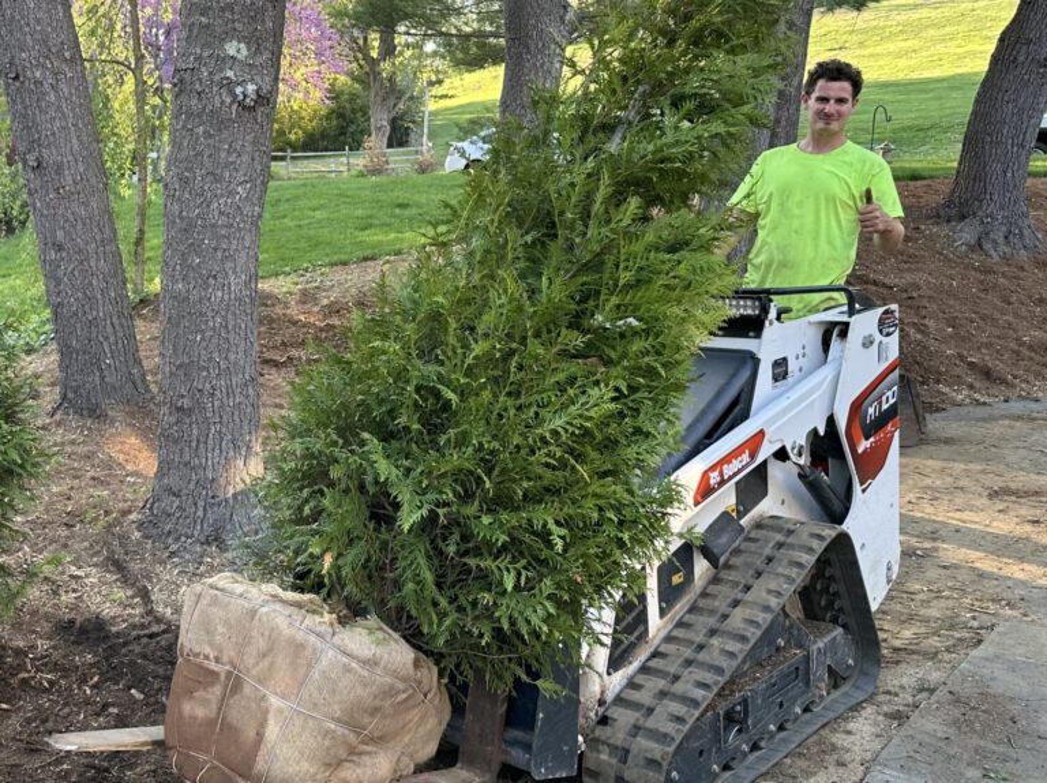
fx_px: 725
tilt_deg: -7.1
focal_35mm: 24
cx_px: 524
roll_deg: -1.3
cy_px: 392
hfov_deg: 71.7
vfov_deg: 56.7
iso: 64
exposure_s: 1/121
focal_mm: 6.86
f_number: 1.78
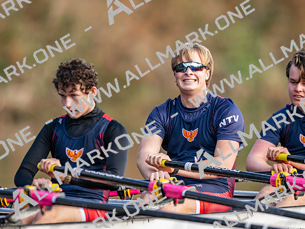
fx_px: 6155
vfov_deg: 2.1
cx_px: 142
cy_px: 119
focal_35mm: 698
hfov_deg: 2.8
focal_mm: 600
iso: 1400
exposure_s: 1/2500
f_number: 4
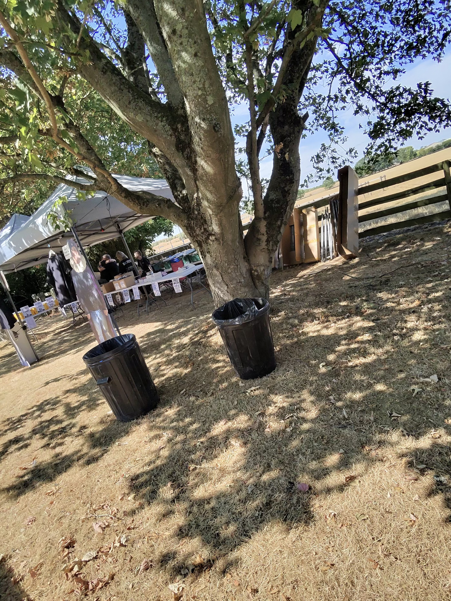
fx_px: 243
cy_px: 312
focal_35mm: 14
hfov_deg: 85.7
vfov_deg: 102.0
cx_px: 223
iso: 54
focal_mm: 2.24
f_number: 2.2
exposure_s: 1/588
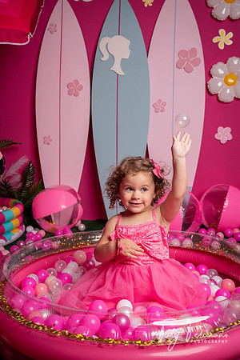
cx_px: 120
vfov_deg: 51.9
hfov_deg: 35.9
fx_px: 370
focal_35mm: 37
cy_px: 180
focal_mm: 37
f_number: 5.6
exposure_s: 1/125
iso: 400
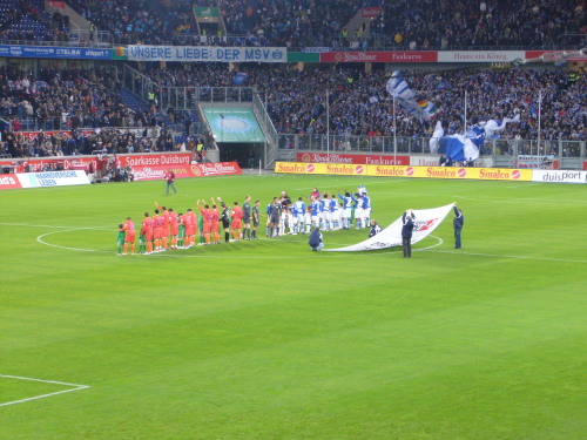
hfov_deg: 18.7
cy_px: 220
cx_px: 294
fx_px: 1781
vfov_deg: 14.1
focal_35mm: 105
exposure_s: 1/15
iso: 125
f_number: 5
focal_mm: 17.4
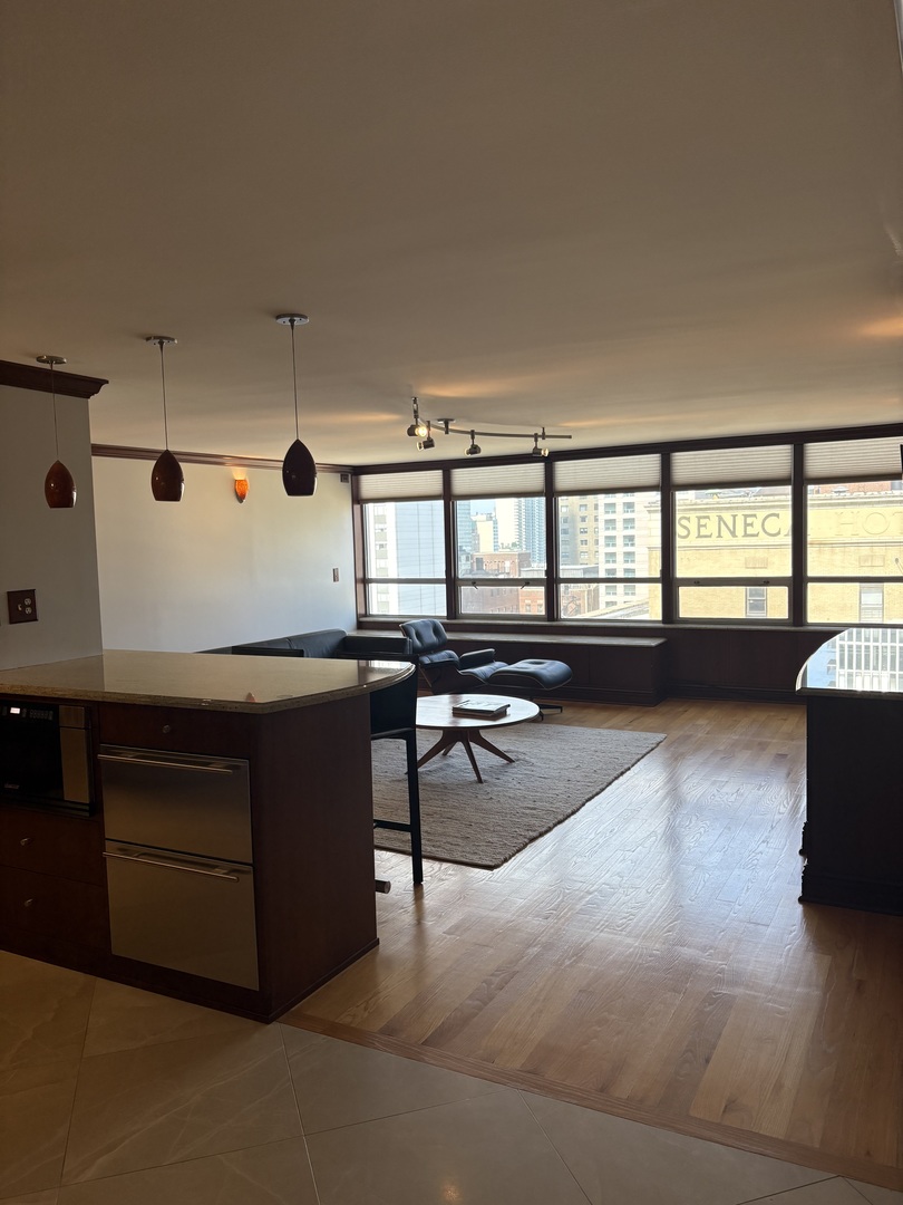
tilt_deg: -5.4
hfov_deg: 53.1
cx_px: 452
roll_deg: +1.8
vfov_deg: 67.3
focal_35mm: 26
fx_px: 904
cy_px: 602
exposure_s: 1/232
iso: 100
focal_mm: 5.96
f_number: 1.6
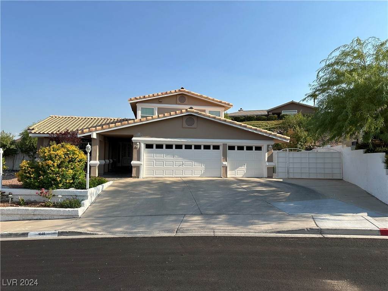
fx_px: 269
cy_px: 146
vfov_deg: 56.8
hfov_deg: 71.6
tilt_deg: +3.2
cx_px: 194
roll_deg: -0.6
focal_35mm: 24
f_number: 1.78
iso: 80
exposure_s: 1/4016
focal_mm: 6.86
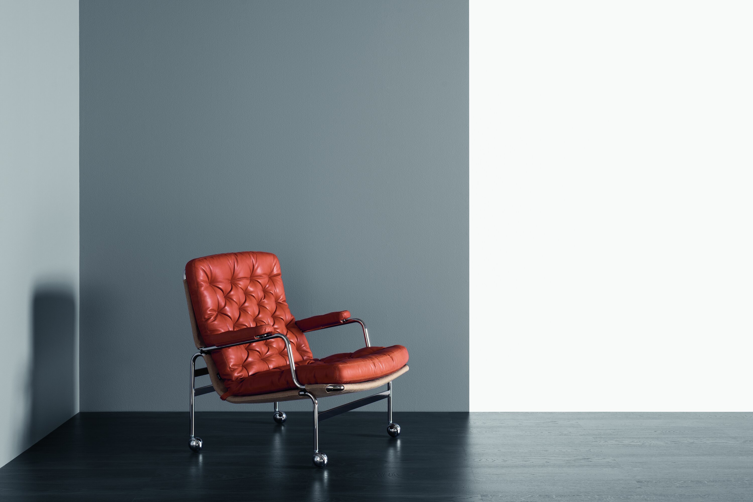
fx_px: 1046
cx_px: 376
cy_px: 251
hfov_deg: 39.6
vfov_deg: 27.0
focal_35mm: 50
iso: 100
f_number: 9
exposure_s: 1/100
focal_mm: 50
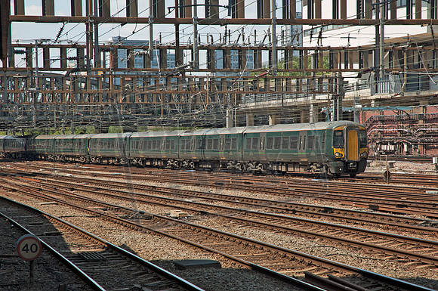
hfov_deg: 19.5
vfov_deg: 13.0
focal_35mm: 105
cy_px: 146
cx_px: 219
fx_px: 1276
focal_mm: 70
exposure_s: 1/500
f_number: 5.6
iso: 280
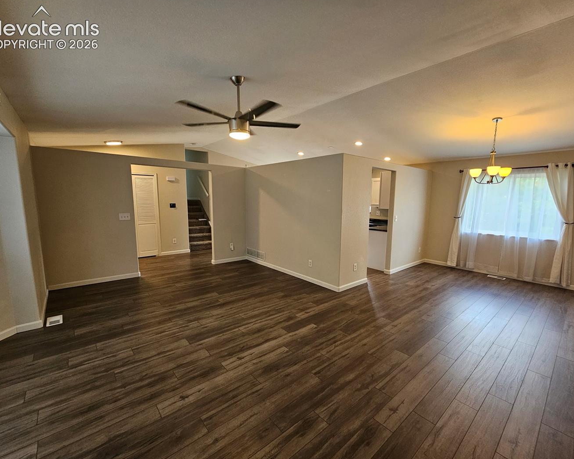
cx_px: 295
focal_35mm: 14
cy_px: 232
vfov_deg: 88.0
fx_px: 238
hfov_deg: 100.7
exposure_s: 1/60
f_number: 2.2
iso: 160
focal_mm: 2.2
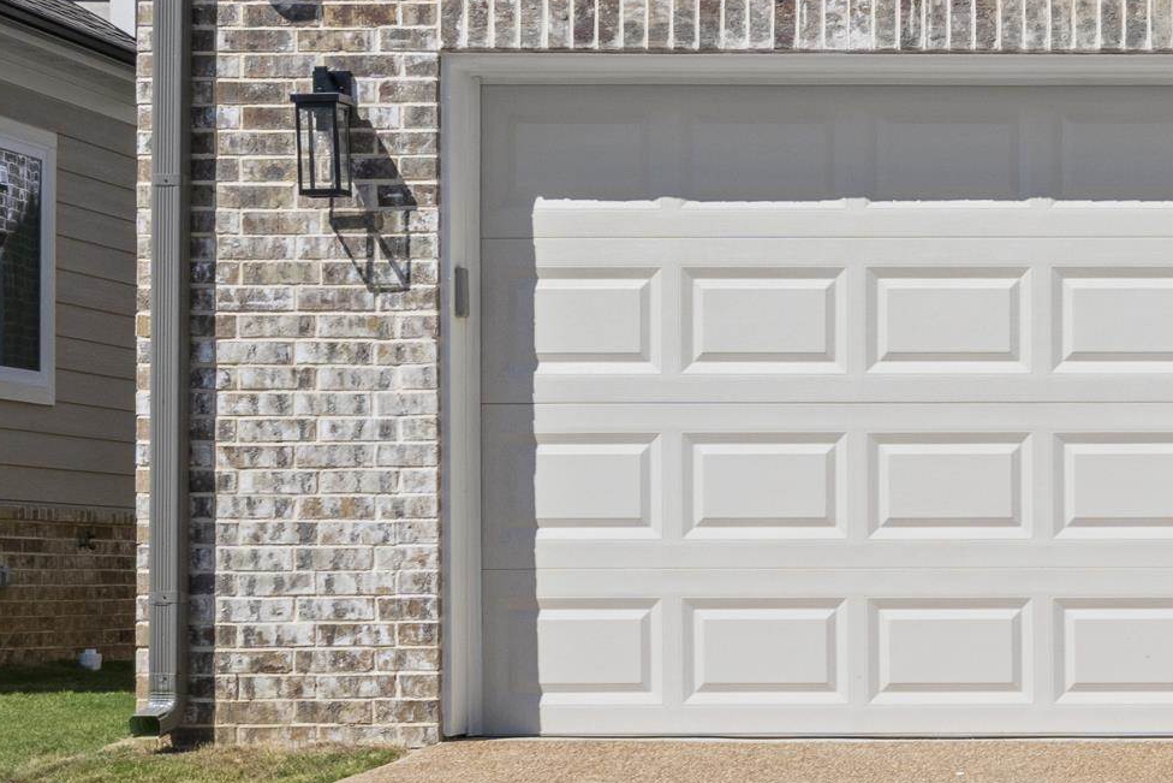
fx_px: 3389
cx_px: 1405
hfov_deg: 18.6
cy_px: 112
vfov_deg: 13.1
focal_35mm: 104
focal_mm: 35
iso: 800
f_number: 9
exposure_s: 1/1000
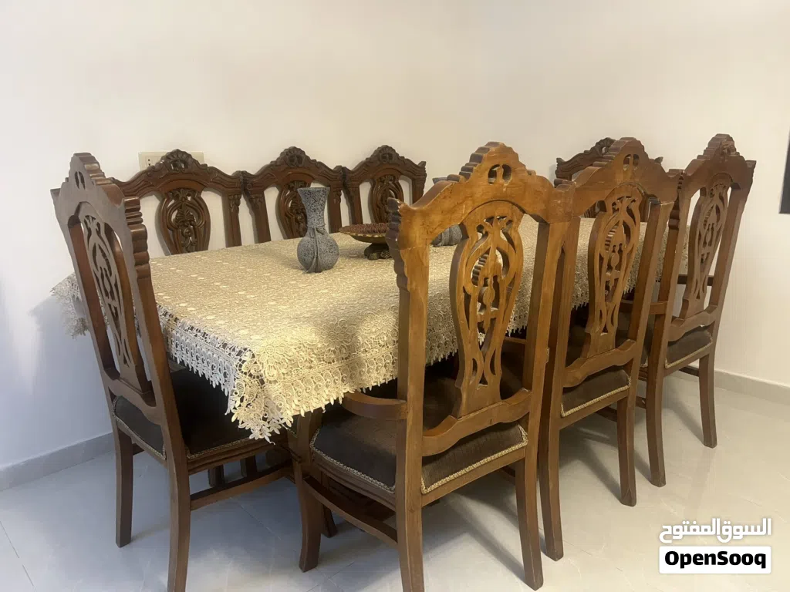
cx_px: 395
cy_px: 296
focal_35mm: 26
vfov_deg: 53.1
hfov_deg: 67.3
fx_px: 593
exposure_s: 1/50
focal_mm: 5.7
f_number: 1.5
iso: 250
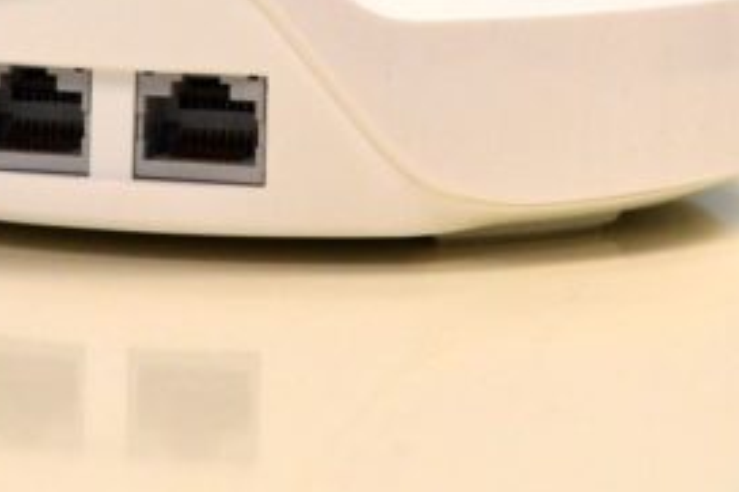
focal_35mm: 149
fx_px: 3059
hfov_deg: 13.7
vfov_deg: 9.1
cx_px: 171
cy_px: -45
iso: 1600
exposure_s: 1/60
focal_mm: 45
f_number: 10
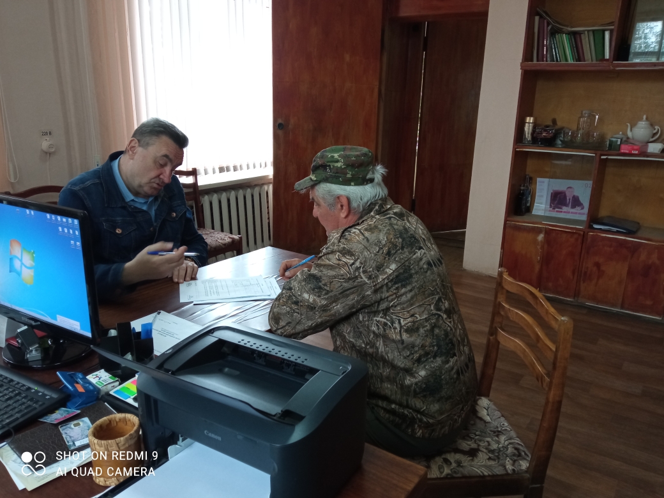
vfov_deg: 51.4
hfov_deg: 65.3
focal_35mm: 27
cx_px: 332
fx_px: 518
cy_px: 249
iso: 407
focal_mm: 3.79
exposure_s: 1/25
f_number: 2.2
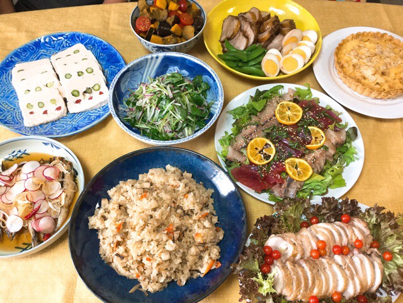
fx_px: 361
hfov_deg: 58.4
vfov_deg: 45.4
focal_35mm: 31
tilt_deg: -60.6
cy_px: 152
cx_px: 202
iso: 80
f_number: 2.4
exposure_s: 1/30
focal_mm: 3.3
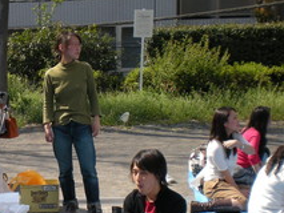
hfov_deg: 20.5
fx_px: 763
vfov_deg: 15.7
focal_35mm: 93
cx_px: 9
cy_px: 201
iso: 64
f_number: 4.9
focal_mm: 7.4
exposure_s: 1/206
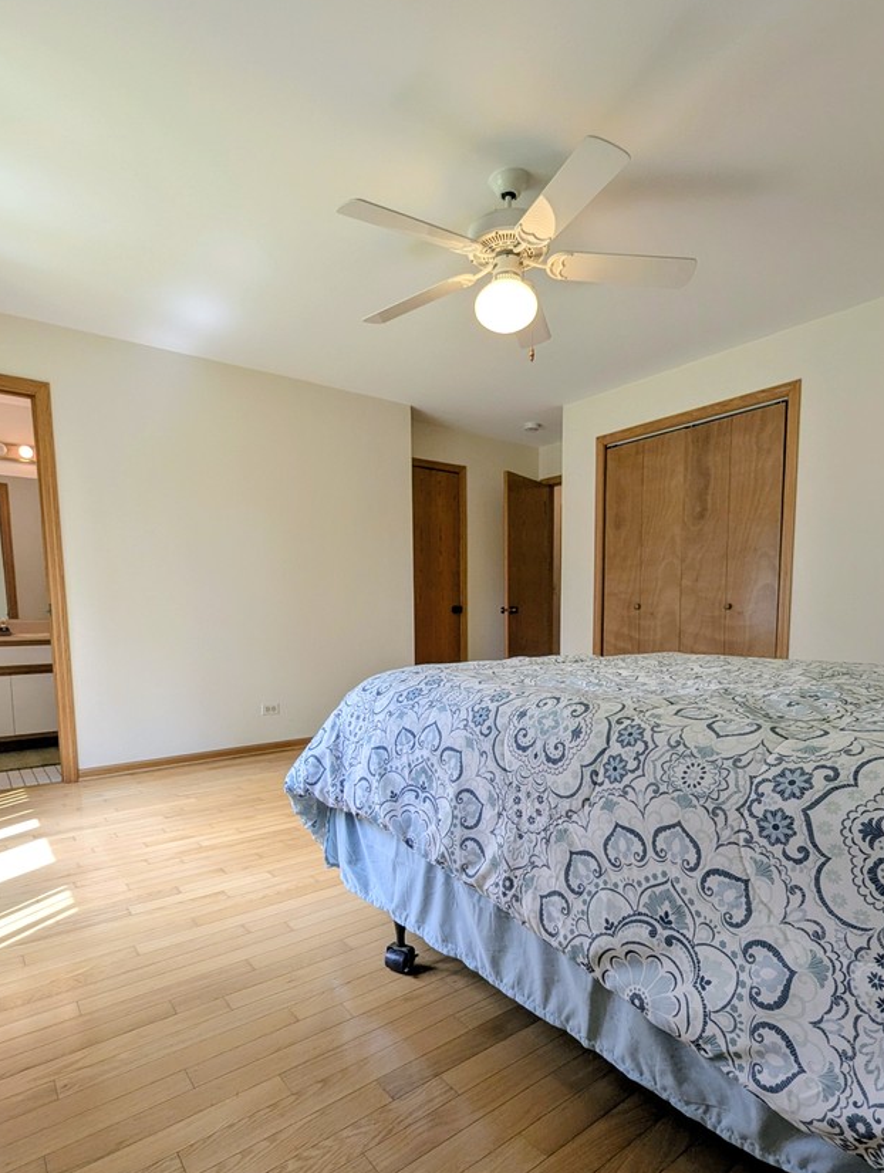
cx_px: 457
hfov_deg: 74.8
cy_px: 677
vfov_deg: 90.2
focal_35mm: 17
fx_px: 577
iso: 85
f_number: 2.2
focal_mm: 1.95
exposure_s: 1/120
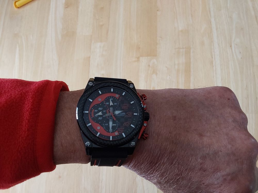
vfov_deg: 49.7
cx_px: 129
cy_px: 96
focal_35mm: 28
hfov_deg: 63.4
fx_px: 209
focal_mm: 2.91
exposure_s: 1/30
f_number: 1.9
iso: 250
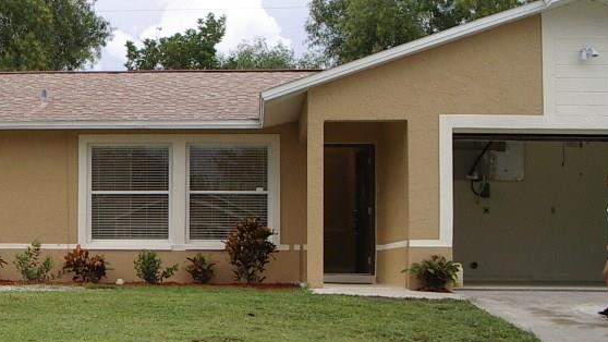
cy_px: 244
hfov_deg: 26.9
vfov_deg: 15.8
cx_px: 63
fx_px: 1225
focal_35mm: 76
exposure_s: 1/80
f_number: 4.8
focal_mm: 5.8
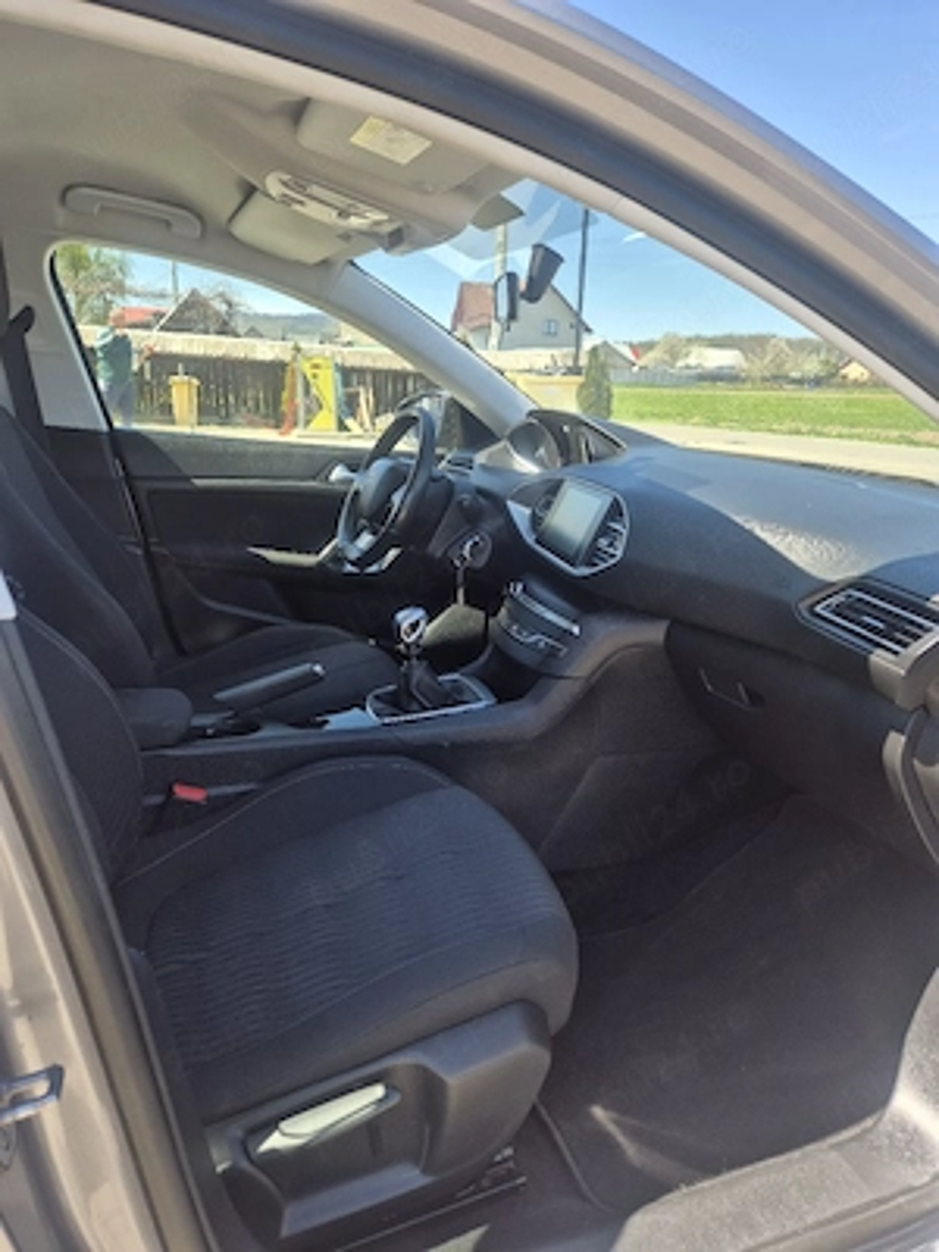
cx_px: 470
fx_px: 832
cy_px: 626
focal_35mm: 23
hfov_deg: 58.9
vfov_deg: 73.9
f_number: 1.8
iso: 25
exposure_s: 1/417
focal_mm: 5.4
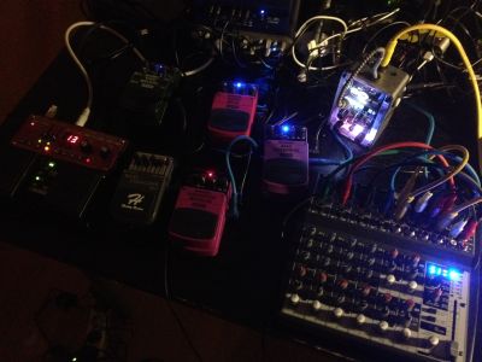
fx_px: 487
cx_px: 241
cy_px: 181
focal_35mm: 35
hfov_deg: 52.6
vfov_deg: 40.7
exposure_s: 1/15
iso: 800
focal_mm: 4.28
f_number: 2.4
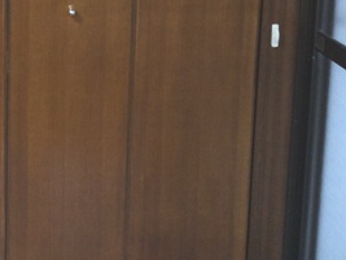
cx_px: 16
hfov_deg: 25.9
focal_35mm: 72
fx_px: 719
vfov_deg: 19.5
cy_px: -34
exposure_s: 1/33
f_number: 2.2
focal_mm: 4.12
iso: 125
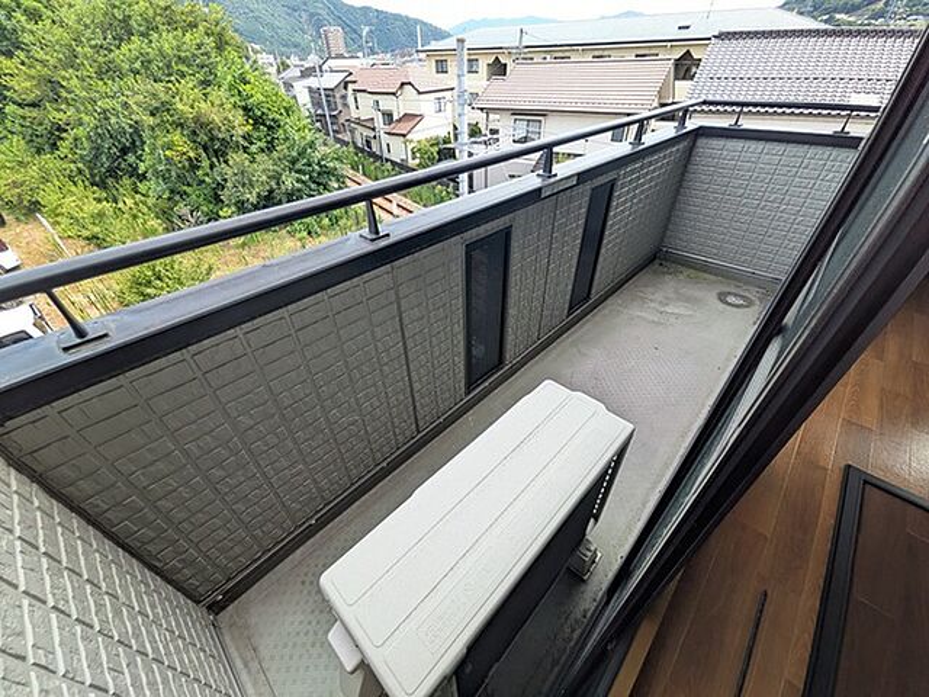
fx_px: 376
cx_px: 464
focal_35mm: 14
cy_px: 348
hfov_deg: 102.1
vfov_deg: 85.7
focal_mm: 1.85
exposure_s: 1/617
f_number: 2.2
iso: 104
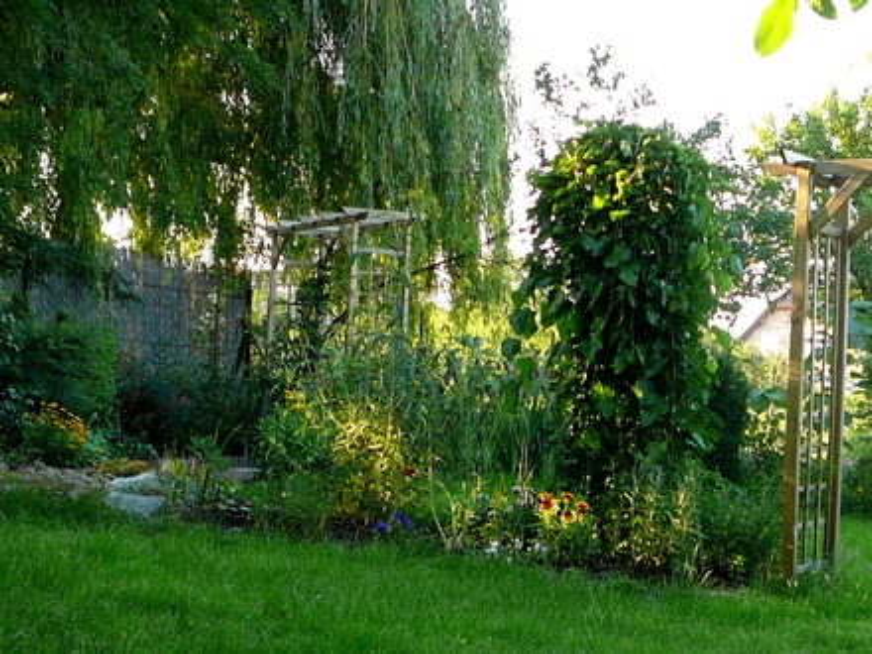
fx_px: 882
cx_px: 436
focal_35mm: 35
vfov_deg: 40.7
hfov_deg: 52.6
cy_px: 327
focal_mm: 5.2
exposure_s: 1/80
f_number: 2.8
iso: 80
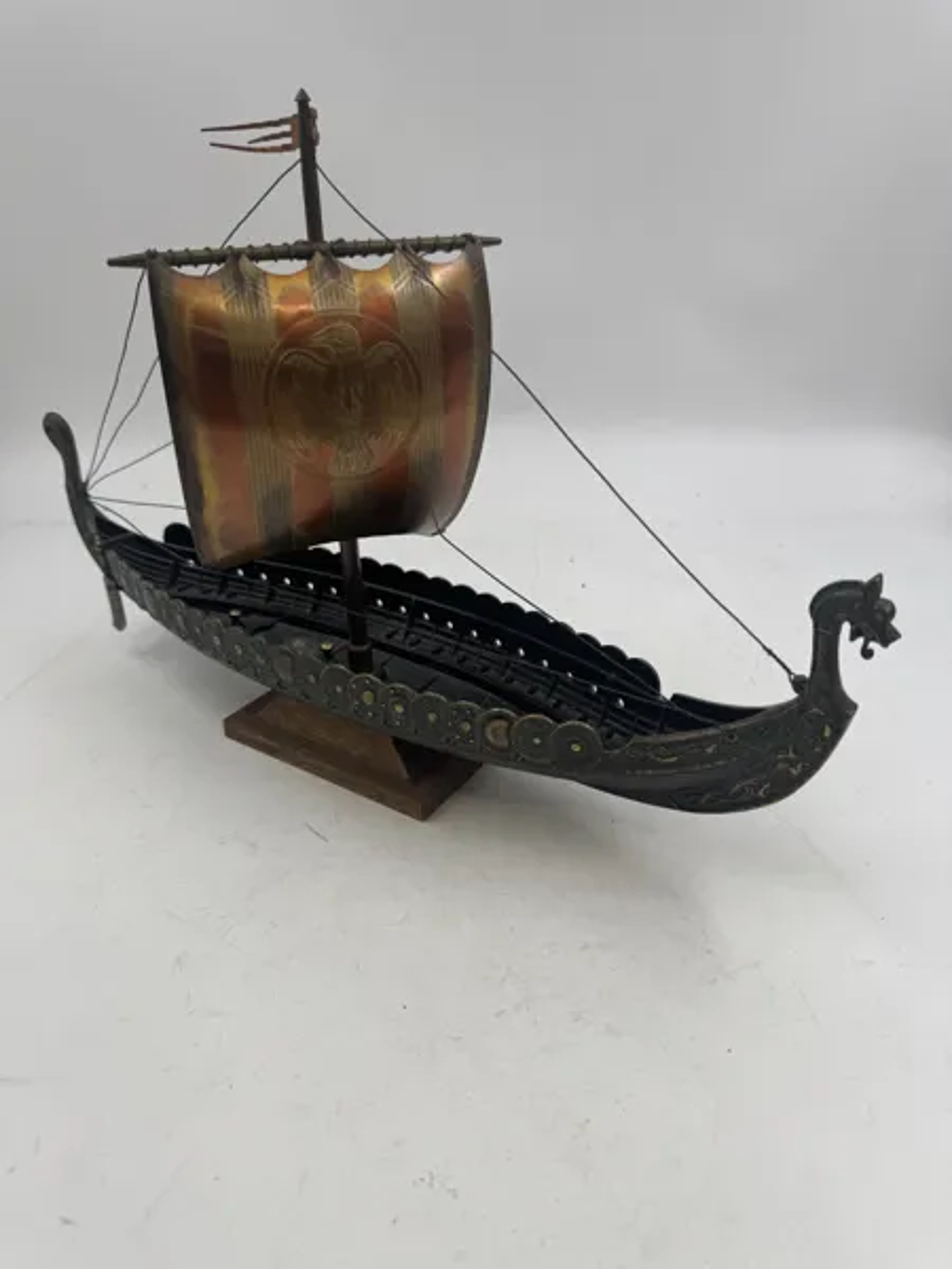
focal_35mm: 24
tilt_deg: -28.8
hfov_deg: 56.8
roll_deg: +2.1
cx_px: 476
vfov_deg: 71.6
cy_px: 634
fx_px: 880
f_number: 1.78
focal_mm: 6.76
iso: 80
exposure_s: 1/739
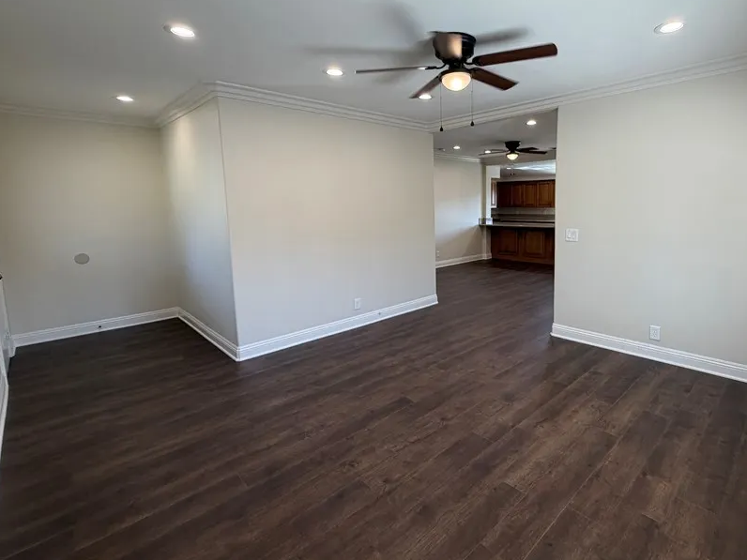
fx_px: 388
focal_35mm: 18
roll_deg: +2.4
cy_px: 249
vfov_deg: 71.4
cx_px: 447
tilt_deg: -7.9
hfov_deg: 86.7
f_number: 2.2
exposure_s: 1/120
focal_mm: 2.22
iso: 125
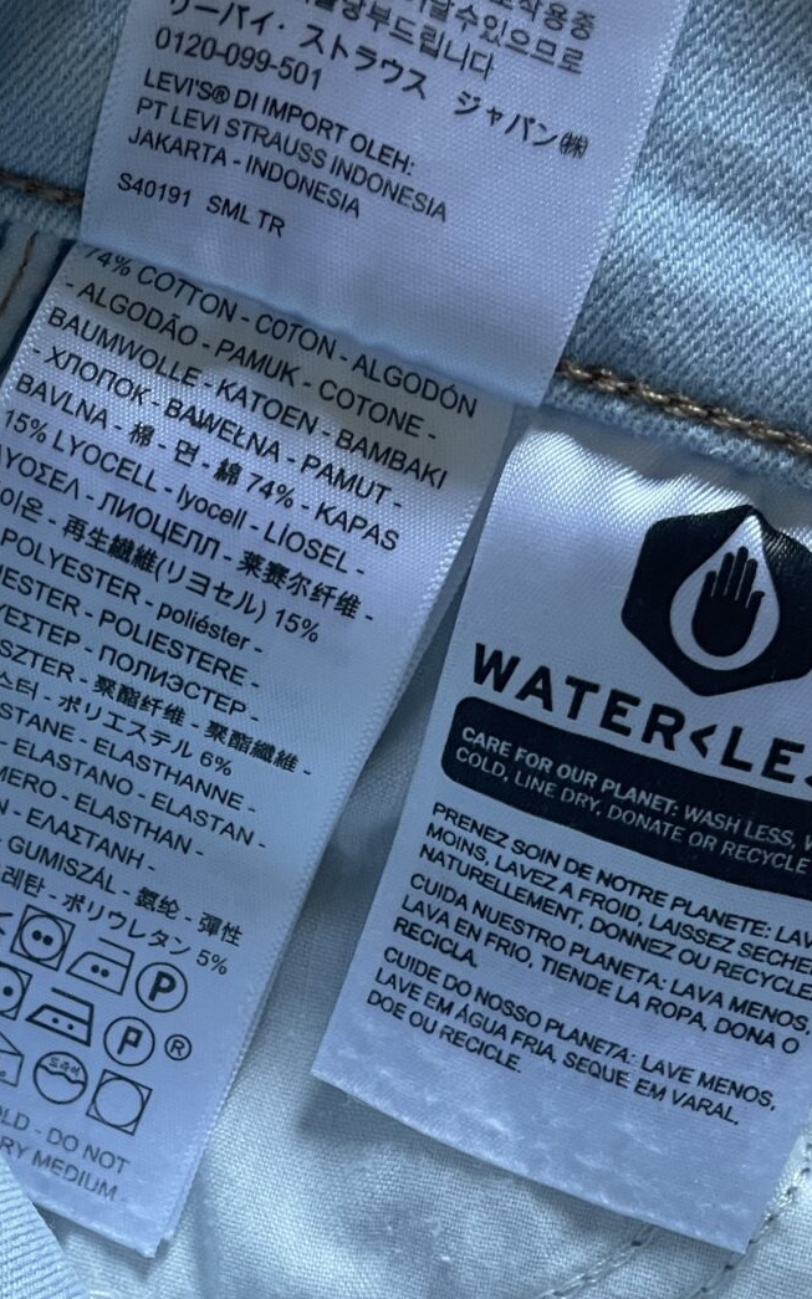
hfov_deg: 23.6
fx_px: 1912
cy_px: 1042
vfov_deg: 36.3
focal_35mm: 54
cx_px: 174
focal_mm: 4.2
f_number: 1.6
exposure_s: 1/60
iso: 160
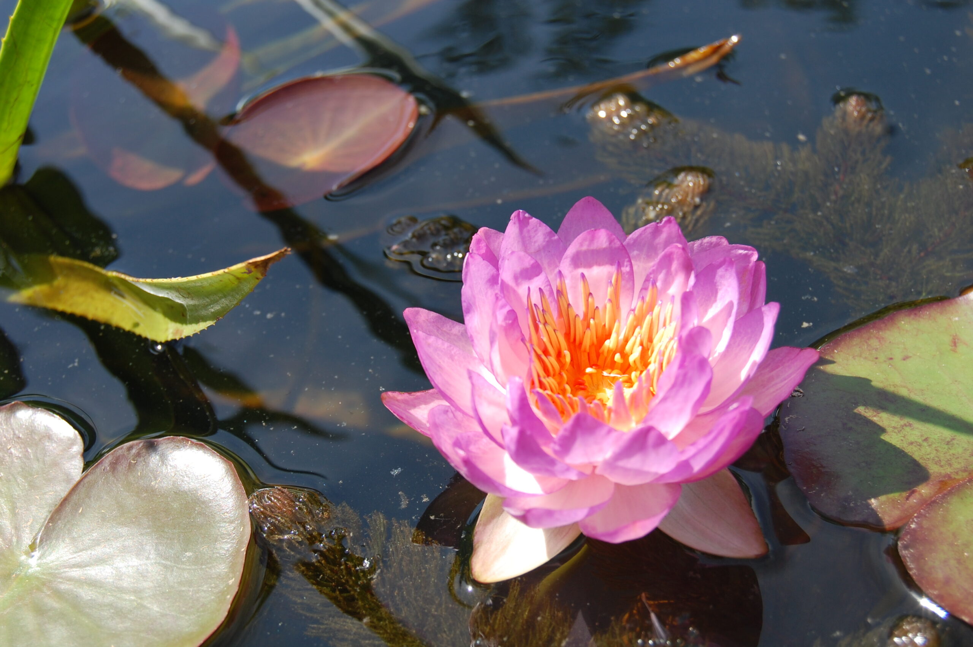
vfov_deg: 22.6
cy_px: 324
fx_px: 1620
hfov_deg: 33.4
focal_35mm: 60
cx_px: 486
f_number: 8
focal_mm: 40
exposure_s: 1/250
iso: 200
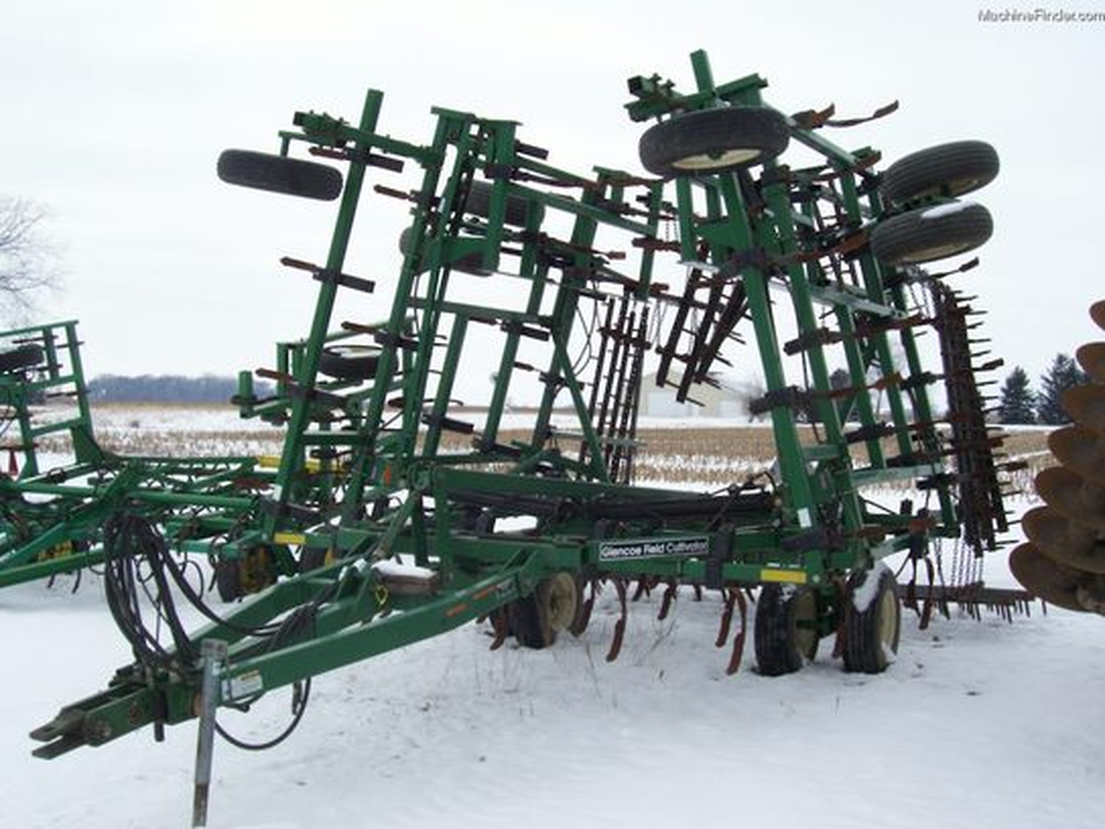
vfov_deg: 34.3
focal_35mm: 42
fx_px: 1341
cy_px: 414
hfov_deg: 44.8
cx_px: 552
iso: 80
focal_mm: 7
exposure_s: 1/272
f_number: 5.6
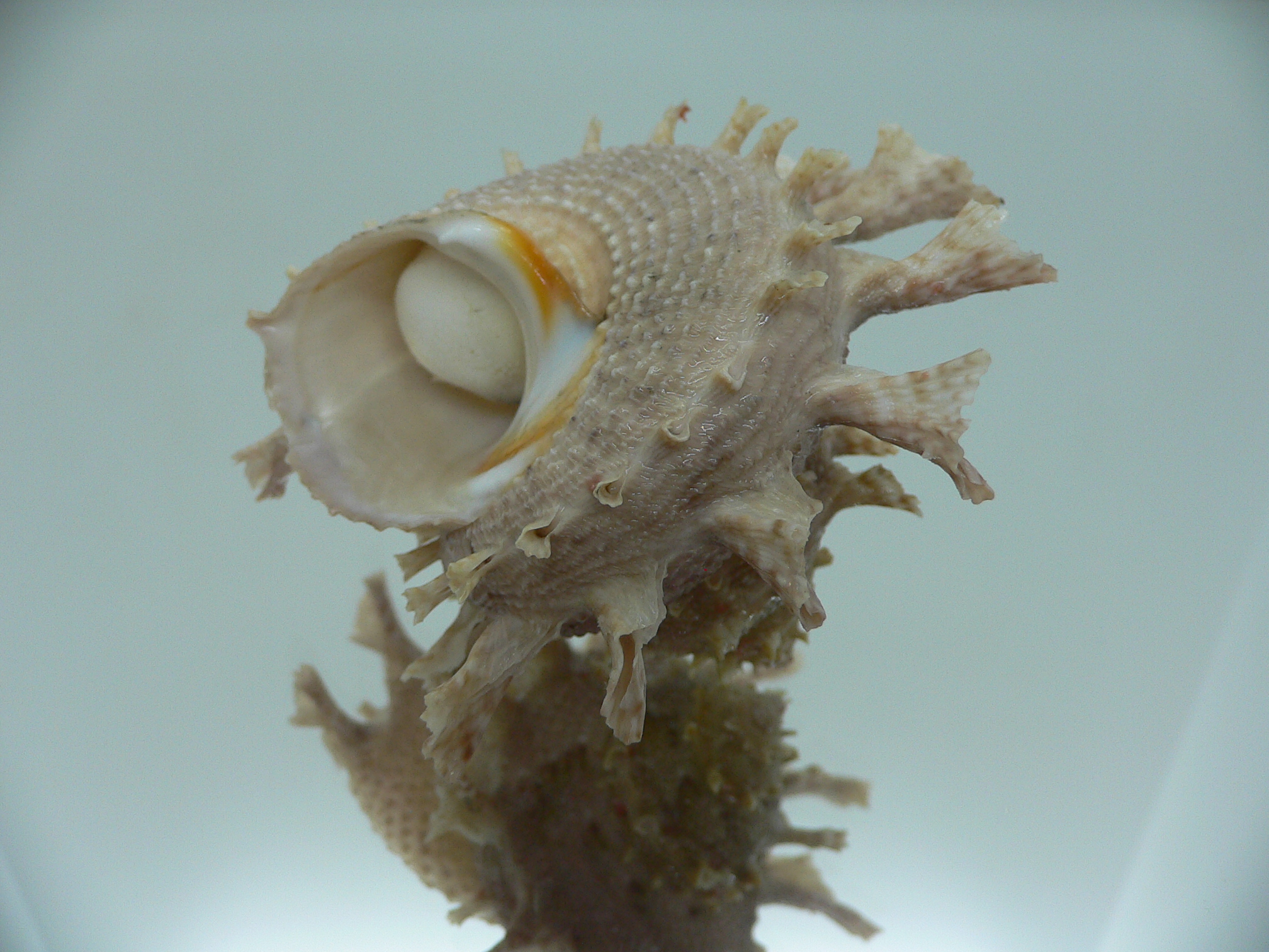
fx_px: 1283
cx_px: 634
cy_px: 476
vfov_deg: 40.7
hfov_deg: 52.6
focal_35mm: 35
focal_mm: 4.6
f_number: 2.8
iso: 80
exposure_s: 1/60
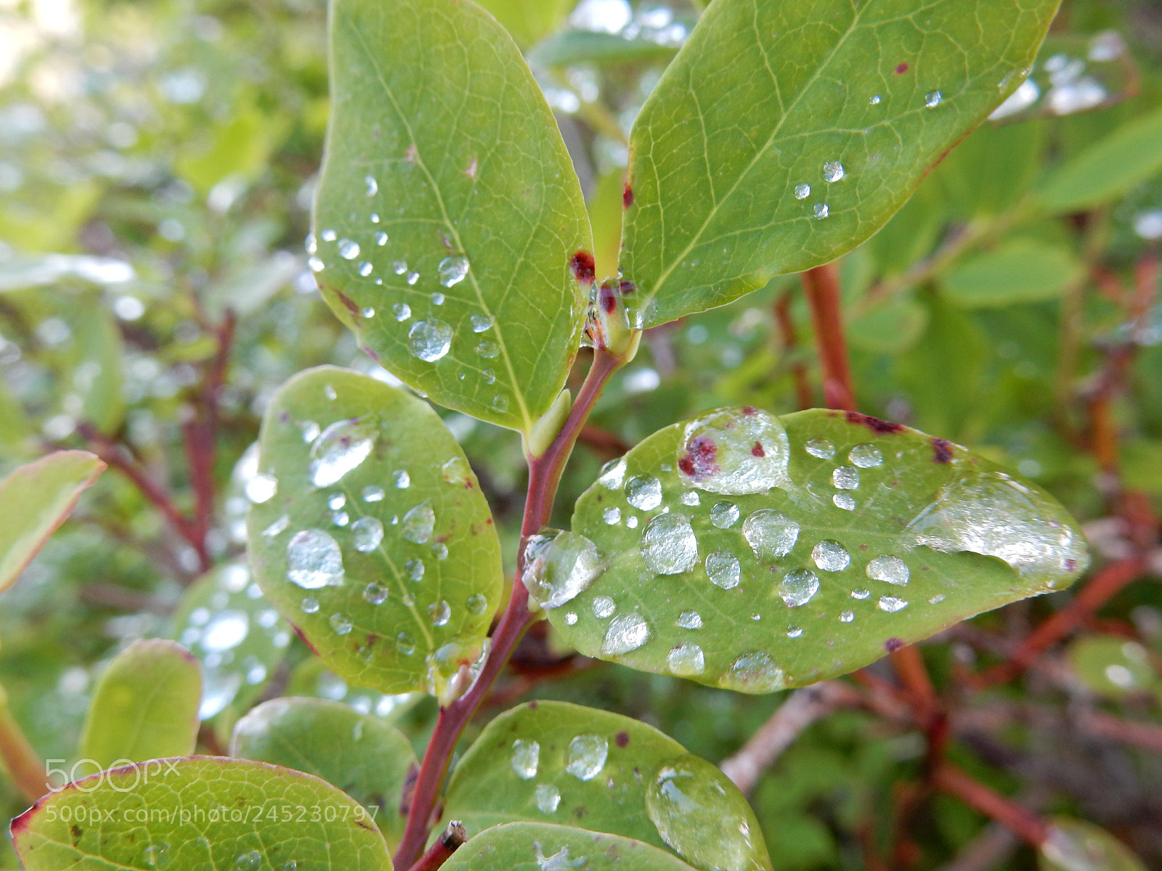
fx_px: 839
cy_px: 436
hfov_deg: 69.4
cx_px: 581
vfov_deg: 54.9
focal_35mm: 25
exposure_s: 1/30
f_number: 3.7
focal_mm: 4.5
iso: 160
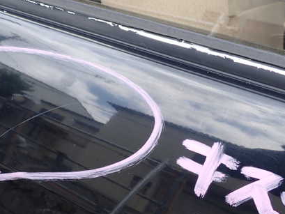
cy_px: 89
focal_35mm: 44
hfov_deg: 42.3
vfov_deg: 32.8
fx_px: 362
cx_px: 92
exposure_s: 1/200
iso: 100
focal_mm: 5.4
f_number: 3.2
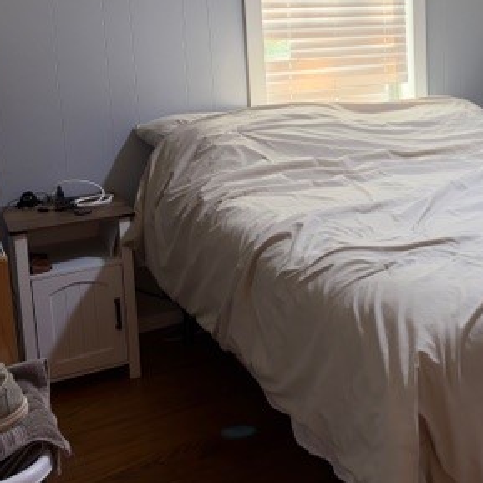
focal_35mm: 47
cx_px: 408
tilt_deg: -6.9
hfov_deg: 34.6
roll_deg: +0.6
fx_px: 742
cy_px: 92
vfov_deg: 34.9
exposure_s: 1/120
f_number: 1.8
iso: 320
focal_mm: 6.93
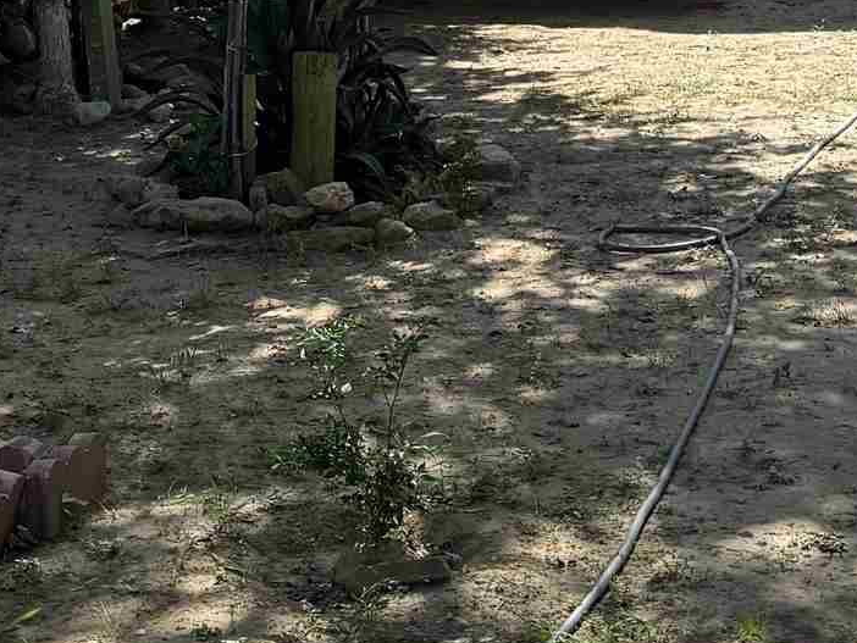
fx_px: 2600
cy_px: -238
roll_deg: +2.0
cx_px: 248
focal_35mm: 105
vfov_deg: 13.5
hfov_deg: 18.6
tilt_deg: -0.1
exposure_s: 1/1553
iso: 100
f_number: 1.78
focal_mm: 6.76
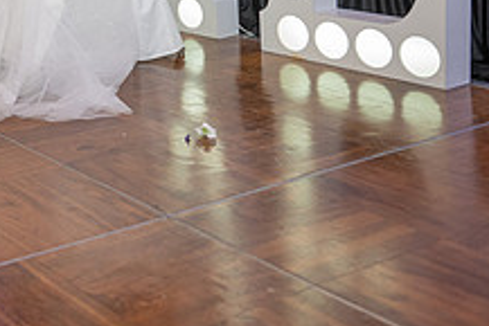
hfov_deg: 26.4
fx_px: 870
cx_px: -153
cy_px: -98
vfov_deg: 19.6
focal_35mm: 64
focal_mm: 24
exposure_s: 1/200
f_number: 3.5
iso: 1600
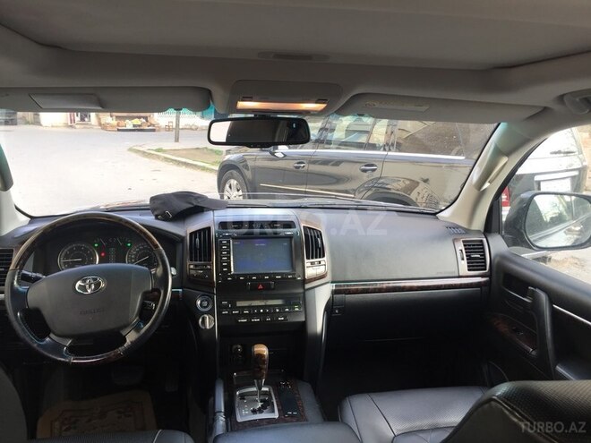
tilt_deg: -13.6
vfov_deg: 48.2
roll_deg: -2.4
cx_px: 296
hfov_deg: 61.7
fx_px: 495
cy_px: 222
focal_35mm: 29
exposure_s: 1/50
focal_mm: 4.15
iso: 32
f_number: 2.2
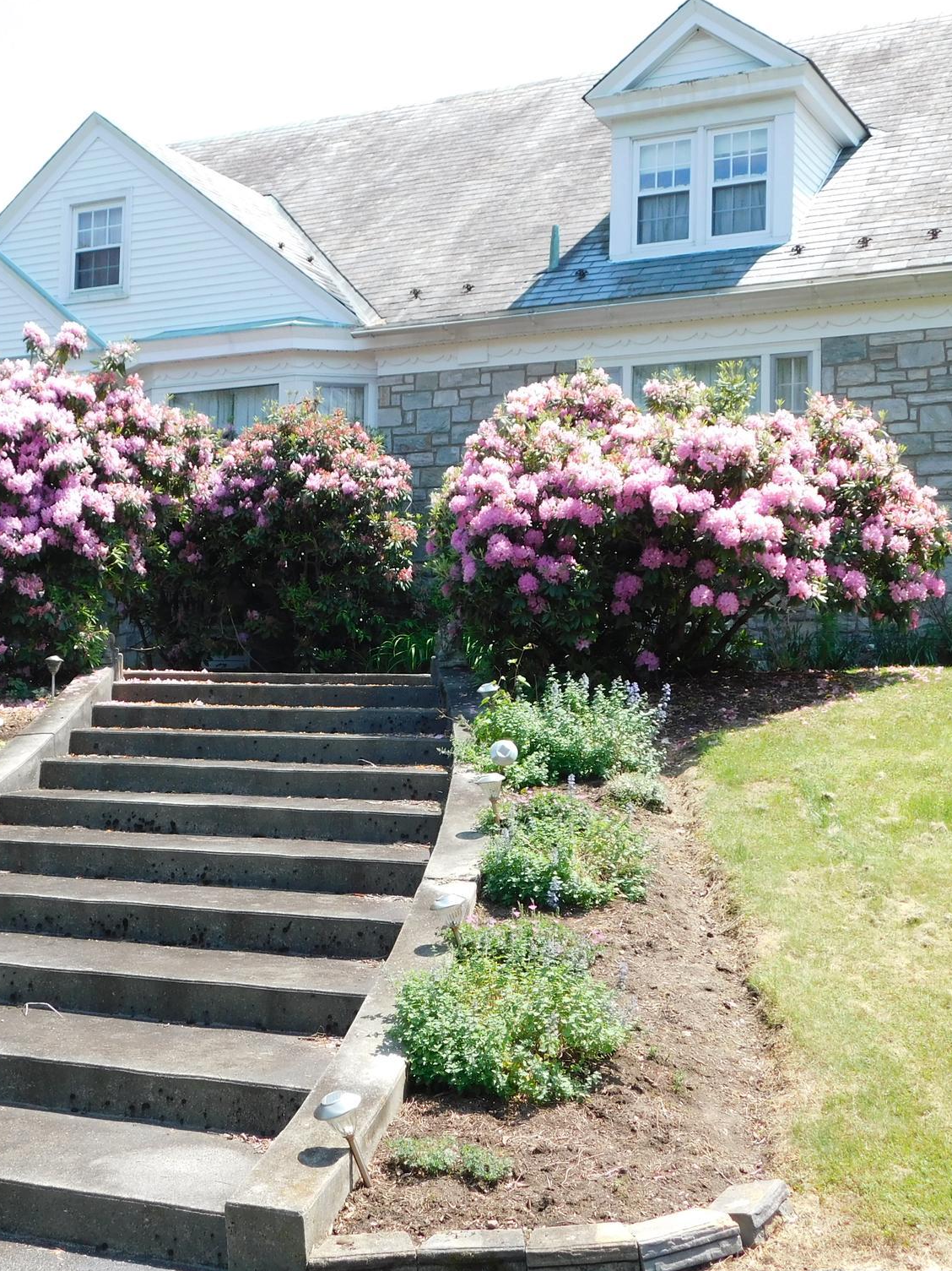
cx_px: 313
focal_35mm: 49
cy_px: 630
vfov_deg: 38.9
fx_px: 1798
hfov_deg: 29.4
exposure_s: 1/400
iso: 125
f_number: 3.5
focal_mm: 6.3
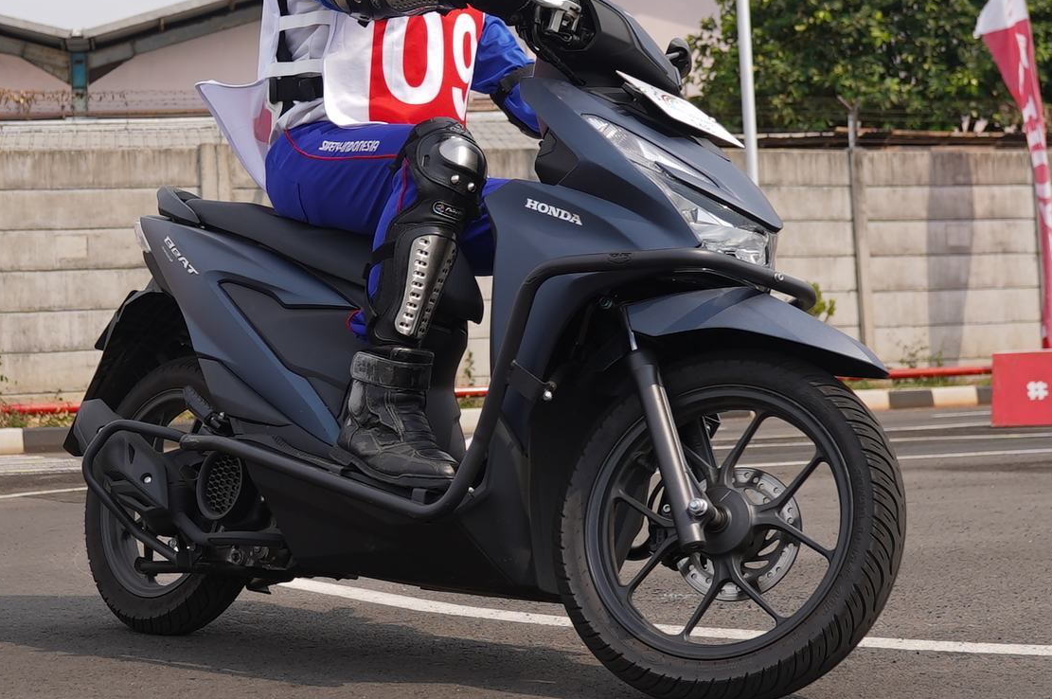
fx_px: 1897
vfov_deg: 20.8
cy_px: 253
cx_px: 338
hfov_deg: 30.7
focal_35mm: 65
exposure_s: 1/1250
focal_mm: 16
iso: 50
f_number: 2.5
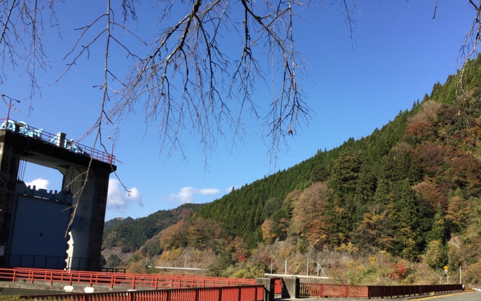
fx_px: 498
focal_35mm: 38
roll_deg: -2.8
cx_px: 273
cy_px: 178
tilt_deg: +9.2
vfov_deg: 33.5
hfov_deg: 51.4
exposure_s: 1/840
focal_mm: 3.3
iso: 25
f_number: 2.4
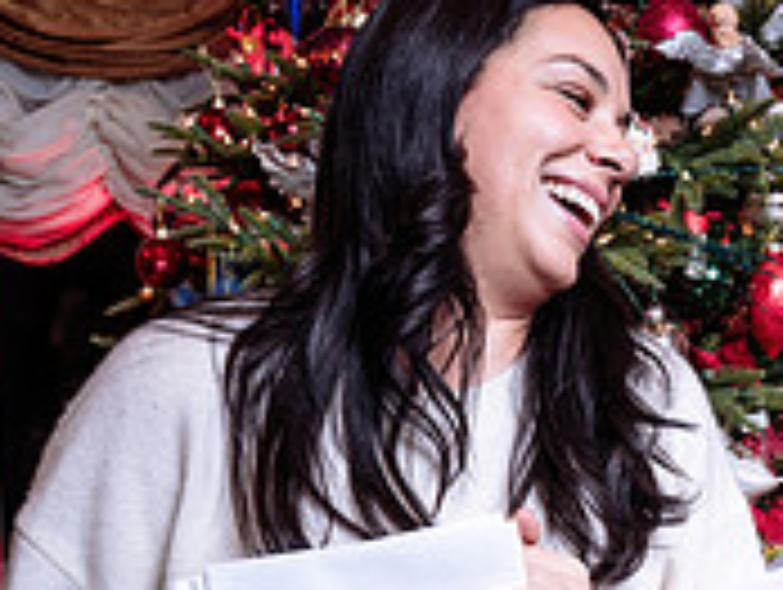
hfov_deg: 22.6
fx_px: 1880
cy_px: 598
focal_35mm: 83
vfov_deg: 17.4
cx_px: 787
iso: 500
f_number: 4.5
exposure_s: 1/200
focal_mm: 24
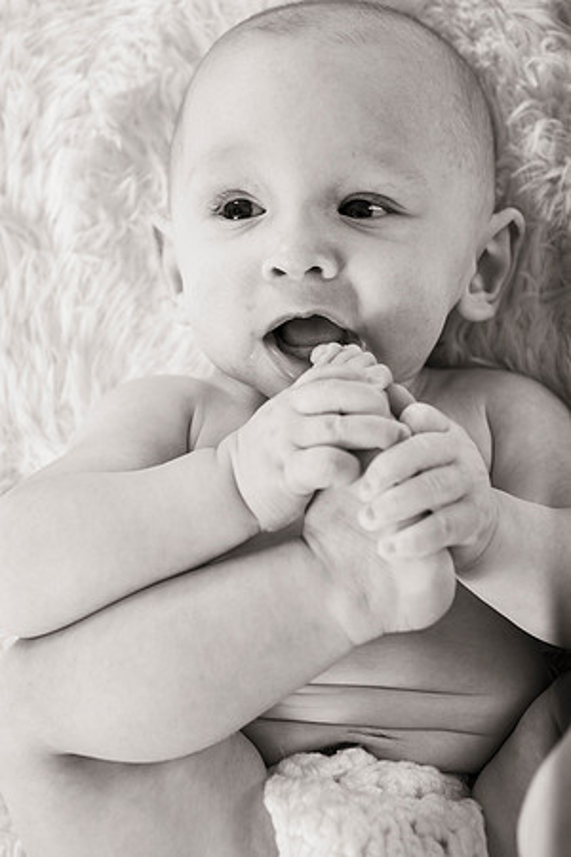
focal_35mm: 60
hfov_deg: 22.6
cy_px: 428
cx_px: 286
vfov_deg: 33.4
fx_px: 1427
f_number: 4.5
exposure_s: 1/250
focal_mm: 60
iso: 1000
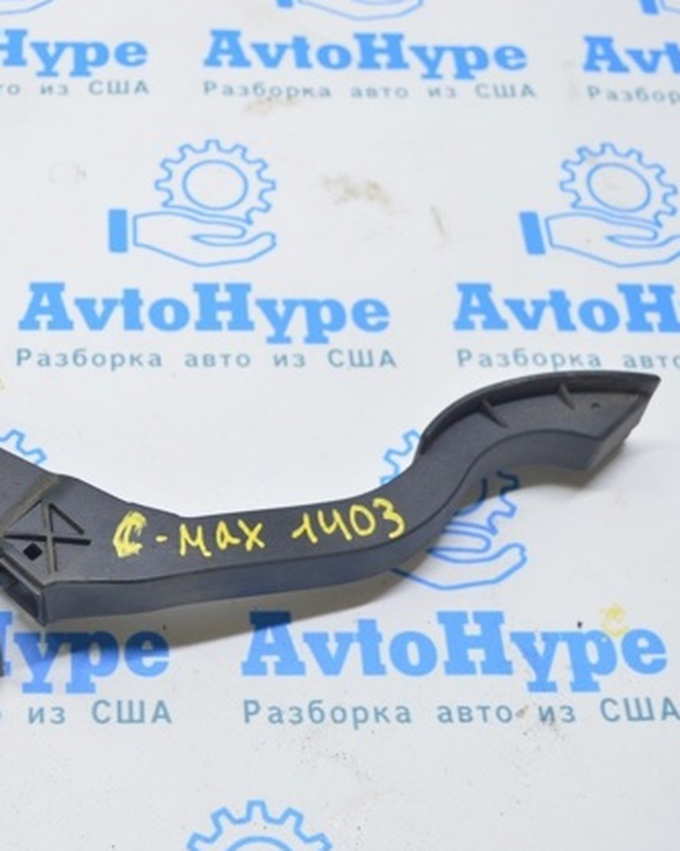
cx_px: 81
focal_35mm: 56
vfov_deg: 33.6
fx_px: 1410
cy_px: 431
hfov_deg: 26.3
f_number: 5.6
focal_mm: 26
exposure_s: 1/20
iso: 400
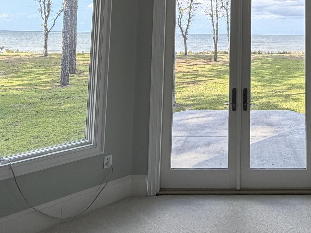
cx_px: 251
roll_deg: -0.8
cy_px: 5
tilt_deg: +4.8
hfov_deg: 49.4
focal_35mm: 35
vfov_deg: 36.9
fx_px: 314
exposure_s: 1/202
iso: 50
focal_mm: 2.22
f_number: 2.2
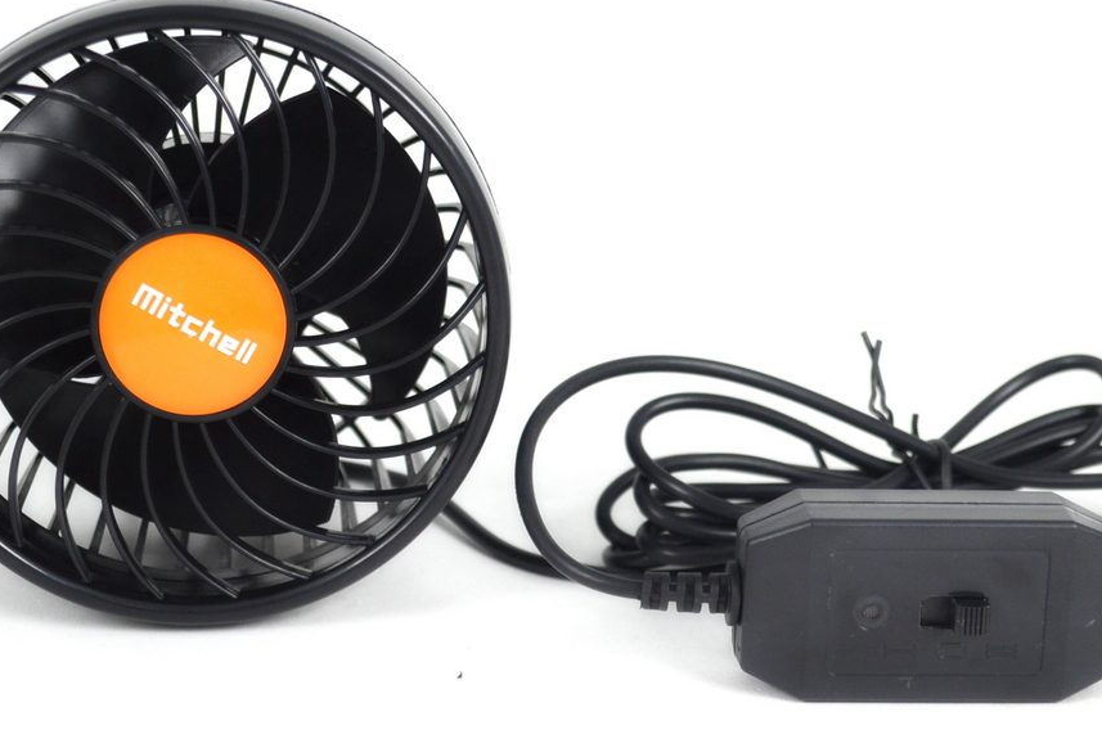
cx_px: 568
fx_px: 2571
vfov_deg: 16.3
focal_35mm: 84
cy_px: 363
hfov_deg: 24.2
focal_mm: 40
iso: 400
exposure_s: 1/100
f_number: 5.3
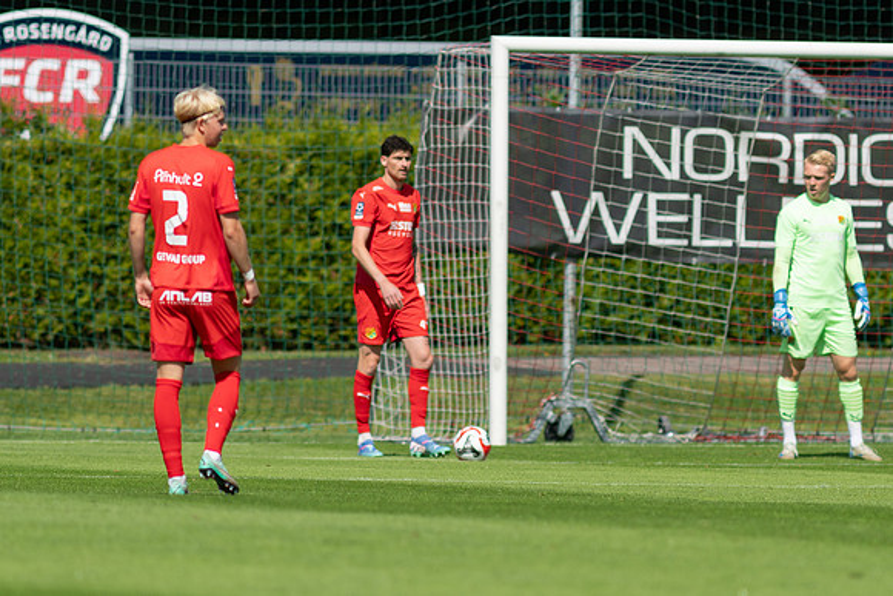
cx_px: 446
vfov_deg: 2.2
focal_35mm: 633
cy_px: 298
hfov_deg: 3.3
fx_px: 15717
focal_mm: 300
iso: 100
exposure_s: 1/2500
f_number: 3.2
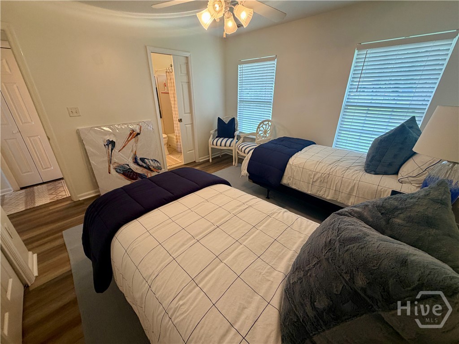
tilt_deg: -24.5
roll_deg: +0.5
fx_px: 186
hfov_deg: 102.1
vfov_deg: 85.7
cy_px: 172
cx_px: 230
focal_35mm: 14
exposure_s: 1/60
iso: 160
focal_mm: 2.22
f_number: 2.2
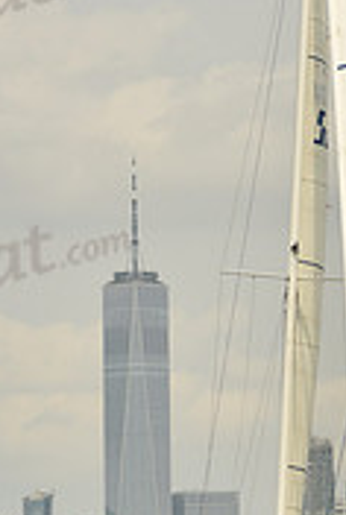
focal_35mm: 329
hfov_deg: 4.2
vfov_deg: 6.2
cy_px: 395
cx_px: 283
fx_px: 4724
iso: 250
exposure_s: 1/640
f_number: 13
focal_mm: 100
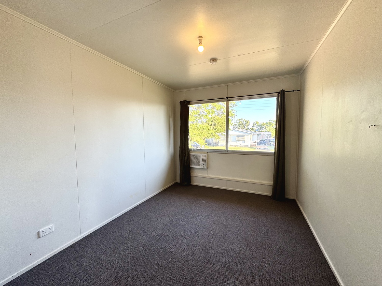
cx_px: 191
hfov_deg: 102.1
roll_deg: -0.3
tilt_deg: -4.3
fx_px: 154
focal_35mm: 14
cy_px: 143
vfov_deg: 85.7
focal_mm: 2.22
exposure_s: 1/99
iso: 50
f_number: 2.2
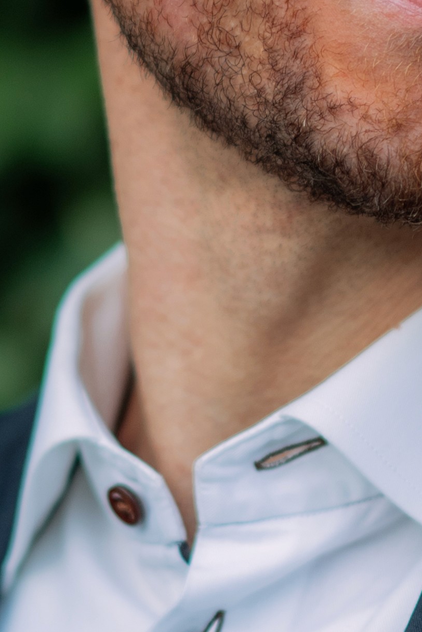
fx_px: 4765
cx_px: 415
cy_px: 426
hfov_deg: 5.1
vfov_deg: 7.6
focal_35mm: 271
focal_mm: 55
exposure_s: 1/1000
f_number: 1.8
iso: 250
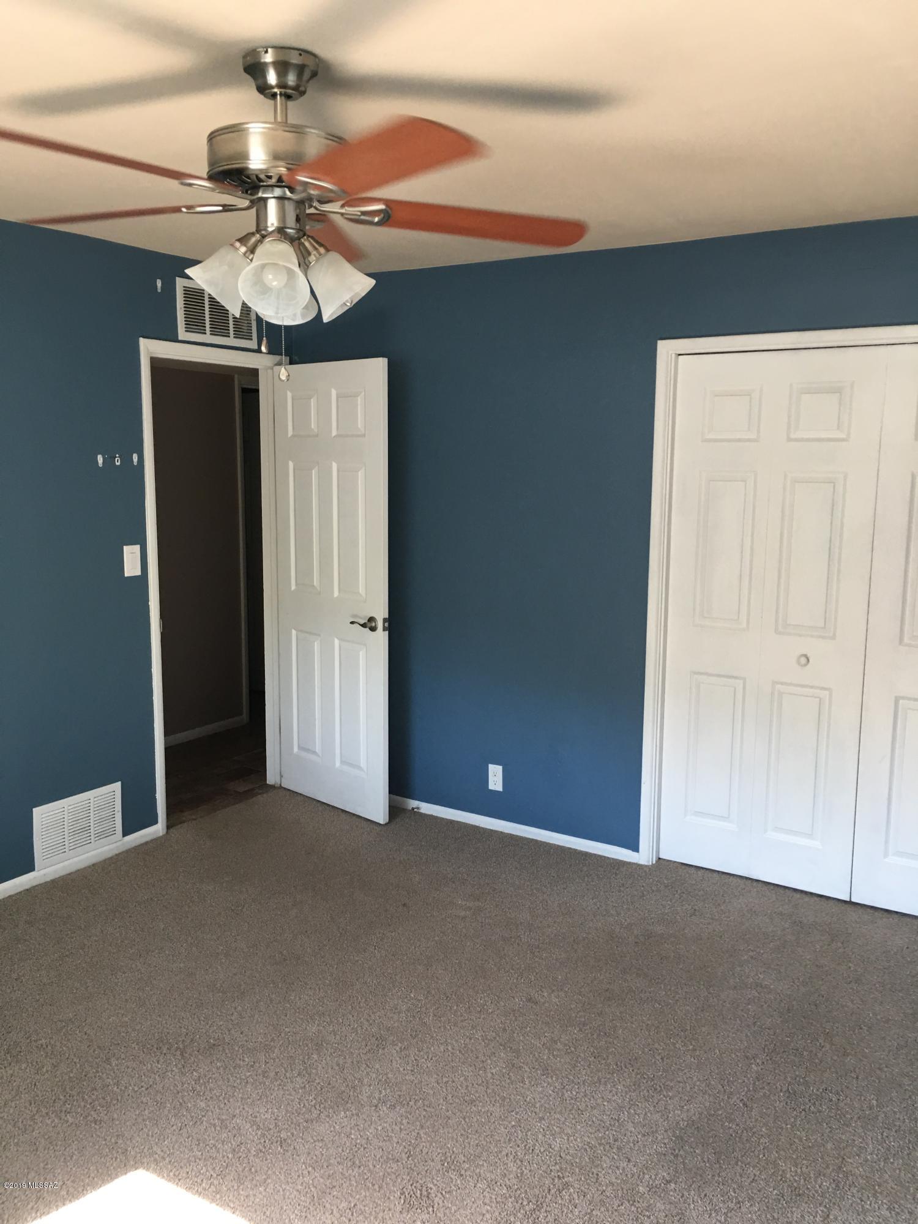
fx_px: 1025
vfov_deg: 61.7
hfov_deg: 48.2
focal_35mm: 29
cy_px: 612
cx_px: 459
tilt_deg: -7.1
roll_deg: -1.1
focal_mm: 4.15
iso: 40
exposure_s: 1/15
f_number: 2.2
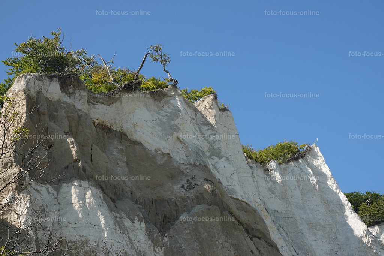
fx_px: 693
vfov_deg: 20.9
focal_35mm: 65
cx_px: 192
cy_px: 128
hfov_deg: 31.0
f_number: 4
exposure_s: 1/320
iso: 100
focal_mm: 23.95
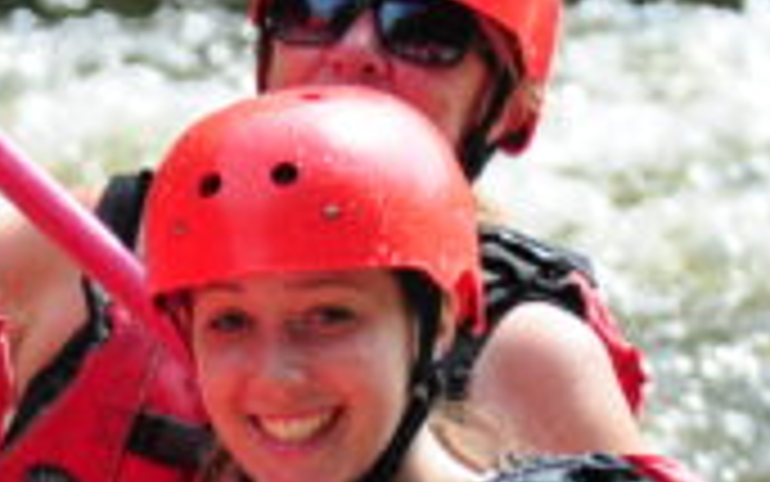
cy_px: 613
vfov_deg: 0.7
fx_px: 37387
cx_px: 104
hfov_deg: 1.2
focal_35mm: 1781
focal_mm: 195
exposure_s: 1/1000
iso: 400
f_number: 5.6
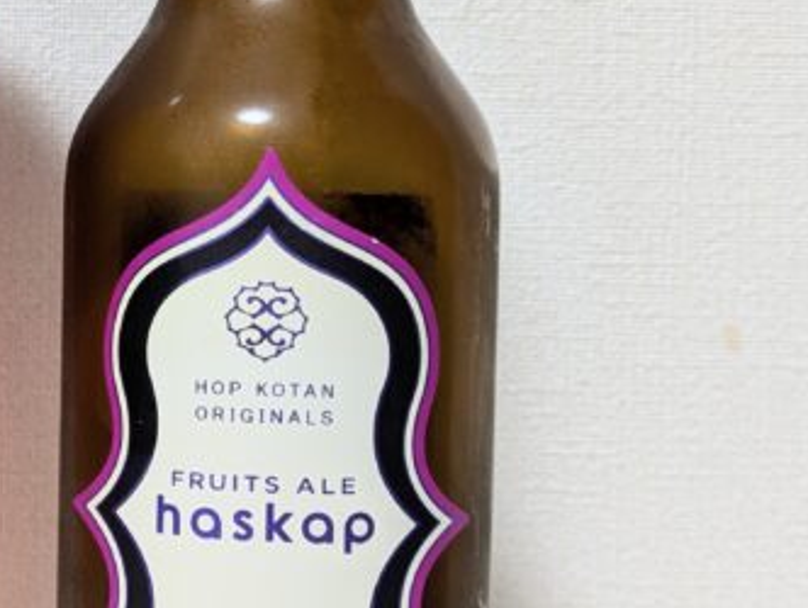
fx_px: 1800
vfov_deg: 19.2
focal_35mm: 77
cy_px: 261
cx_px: 12
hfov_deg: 24.2
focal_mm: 5.43
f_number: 1.89
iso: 186
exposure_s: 1/25
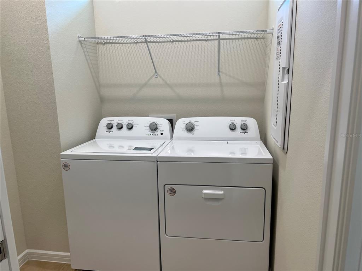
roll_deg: +1.8
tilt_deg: -11.0
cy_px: 136
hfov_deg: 67.3
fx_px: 272
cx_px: 181
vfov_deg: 53.1
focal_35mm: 26
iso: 80
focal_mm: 5.7
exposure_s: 1/120
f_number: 1.5
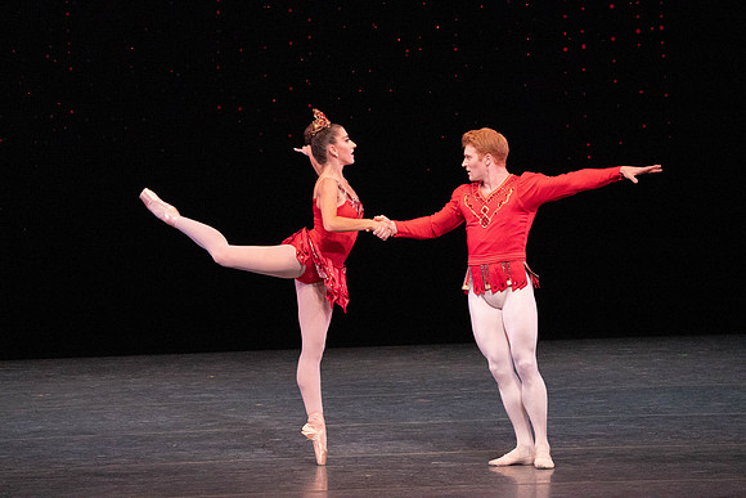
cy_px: 249
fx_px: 7482
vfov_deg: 3.8
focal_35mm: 361
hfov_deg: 5.7
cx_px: 373
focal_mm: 361
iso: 16000
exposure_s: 1/500
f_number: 11
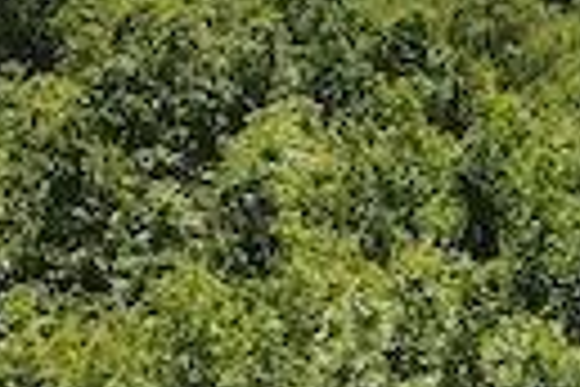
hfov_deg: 10.6
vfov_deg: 6.8
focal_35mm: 193
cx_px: 135
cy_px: 918
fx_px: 3109
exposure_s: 1/30
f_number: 2.8
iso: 100
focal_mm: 4.5
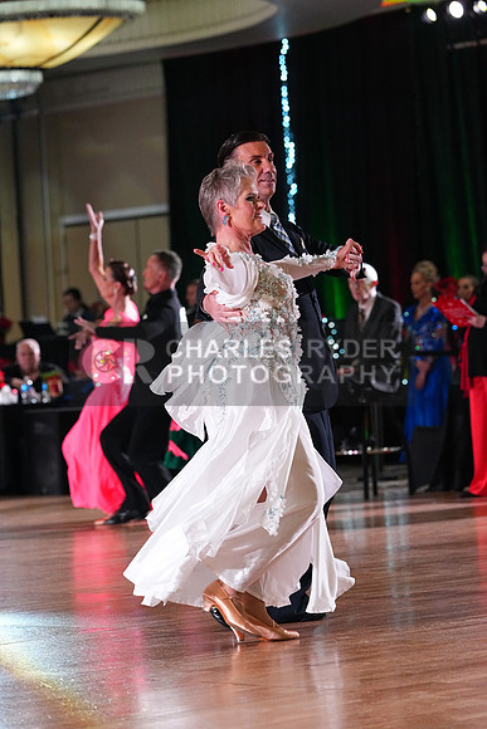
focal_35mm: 146
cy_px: 364
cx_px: 244
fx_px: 2961
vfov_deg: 14.1
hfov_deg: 9.4
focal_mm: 146
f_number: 5
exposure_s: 1/400
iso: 6400
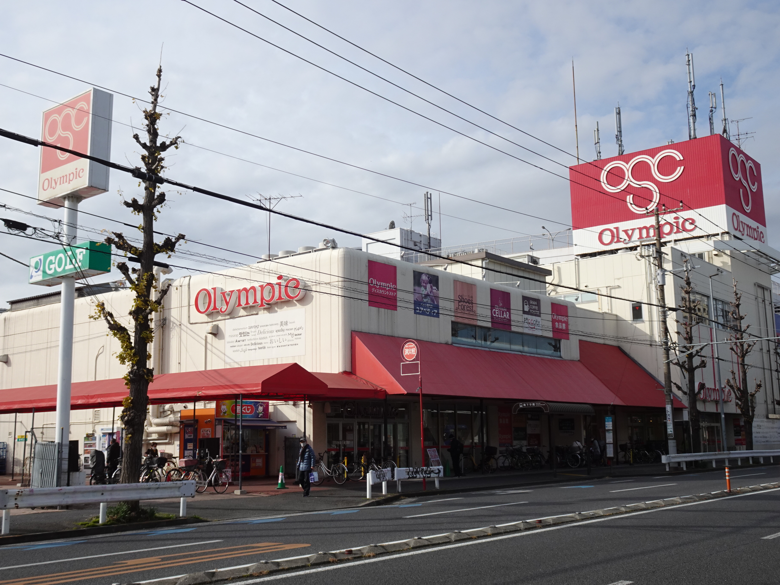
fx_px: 856
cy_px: 292
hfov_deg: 49.0
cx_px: 390
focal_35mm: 38
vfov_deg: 37.7
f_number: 4
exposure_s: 1/640
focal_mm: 6.44
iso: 80
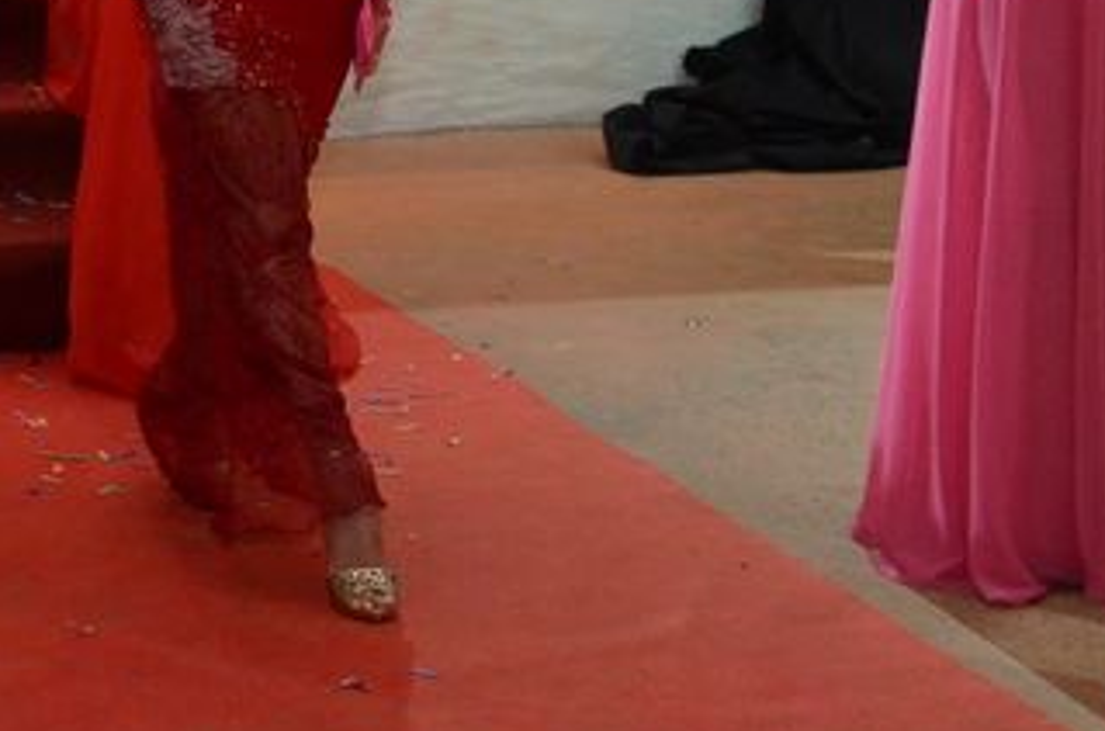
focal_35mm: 143
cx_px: 159
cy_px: -76
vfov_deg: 9.4
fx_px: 4378
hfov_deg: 14.3
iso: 3200
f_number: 4.5
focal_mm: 38
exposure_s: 1/60
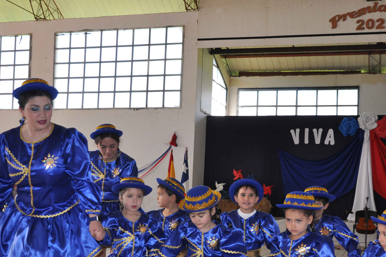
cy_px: 185
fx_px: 557
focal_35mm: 52
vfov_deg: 25.7
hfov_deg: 38.2
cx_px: 209
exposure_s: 1/125
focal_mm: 22
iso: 400
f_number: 4
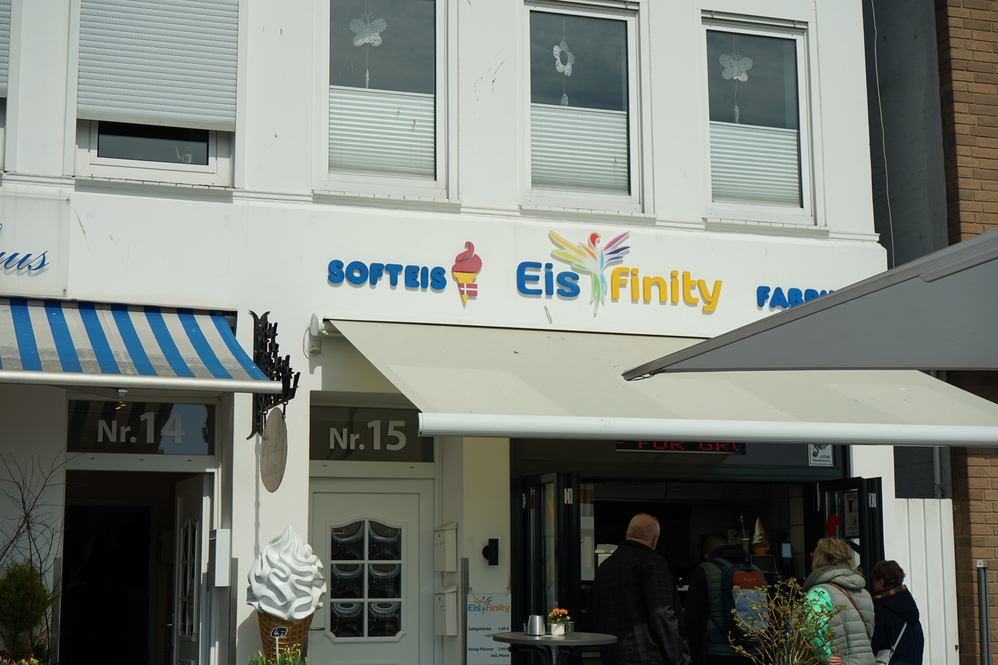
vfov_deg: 23.8
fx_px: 1580
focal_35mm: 57
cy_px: 332
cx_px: 499
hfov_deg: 35.1
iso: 100
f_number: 9
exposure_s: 1/640
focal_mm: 57
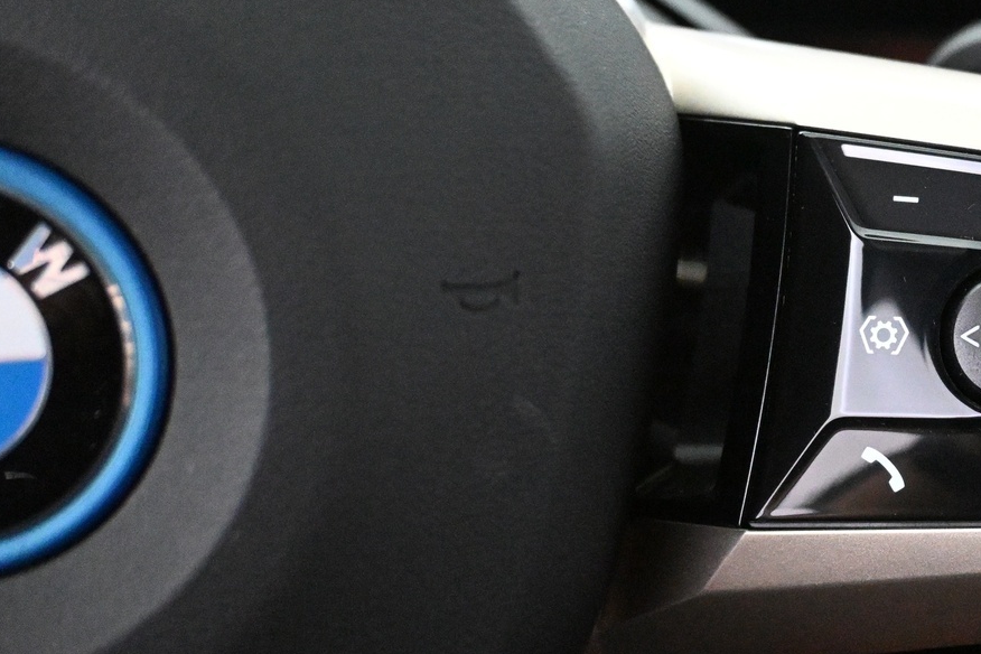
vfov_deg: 21.8
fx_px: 1700
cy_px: 331
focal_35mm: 62
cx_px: 881
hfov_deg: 30.8
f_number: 4
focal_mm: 22.5
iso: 10000
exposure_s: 1/60
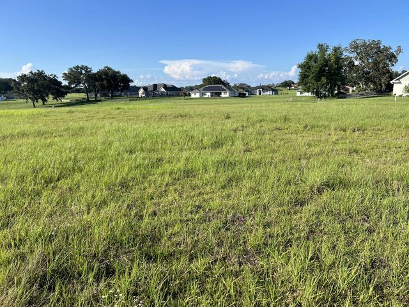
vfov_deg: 53.1
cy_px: 154
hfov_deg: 67.3
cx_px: 204
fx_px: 307
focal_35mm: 26
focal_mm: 5.7
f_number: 1.5
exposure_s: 1/3165
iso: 50
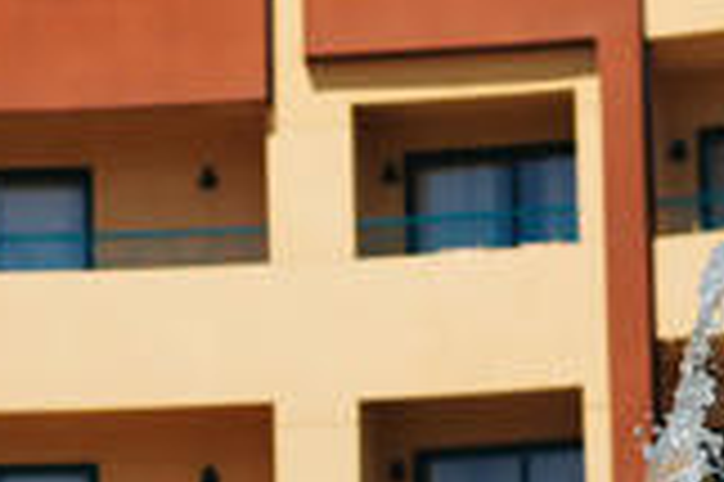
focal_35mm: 319
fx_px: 6409
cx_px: -99
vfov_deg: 4.3
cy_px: 563
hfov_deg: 6.4
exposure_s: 1/1600
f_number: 4.5
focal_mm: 50
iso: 100
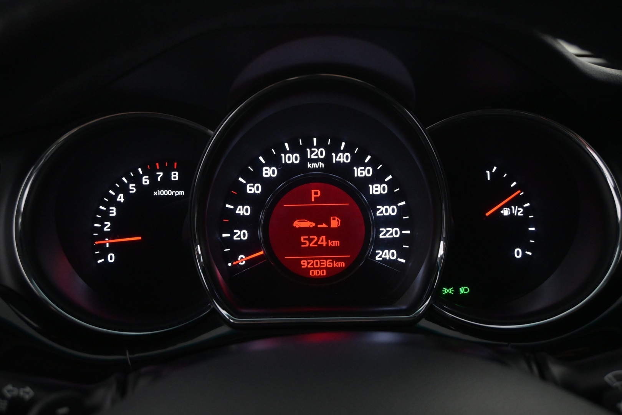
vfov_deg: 35.5
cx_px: 311
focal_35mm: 38
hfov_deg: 51.3
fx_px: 648
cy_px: 208
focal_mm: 25
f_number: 5
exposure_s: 1/100
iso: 2500
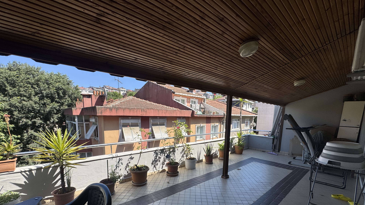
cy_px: 139
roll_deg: -0.1
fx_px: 155
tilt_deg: -8.2
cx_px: 184
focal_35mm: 16
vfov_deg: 65.1
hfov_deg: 99.4
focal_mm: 2.22
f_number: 2.2
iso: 40
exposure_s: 1/1395
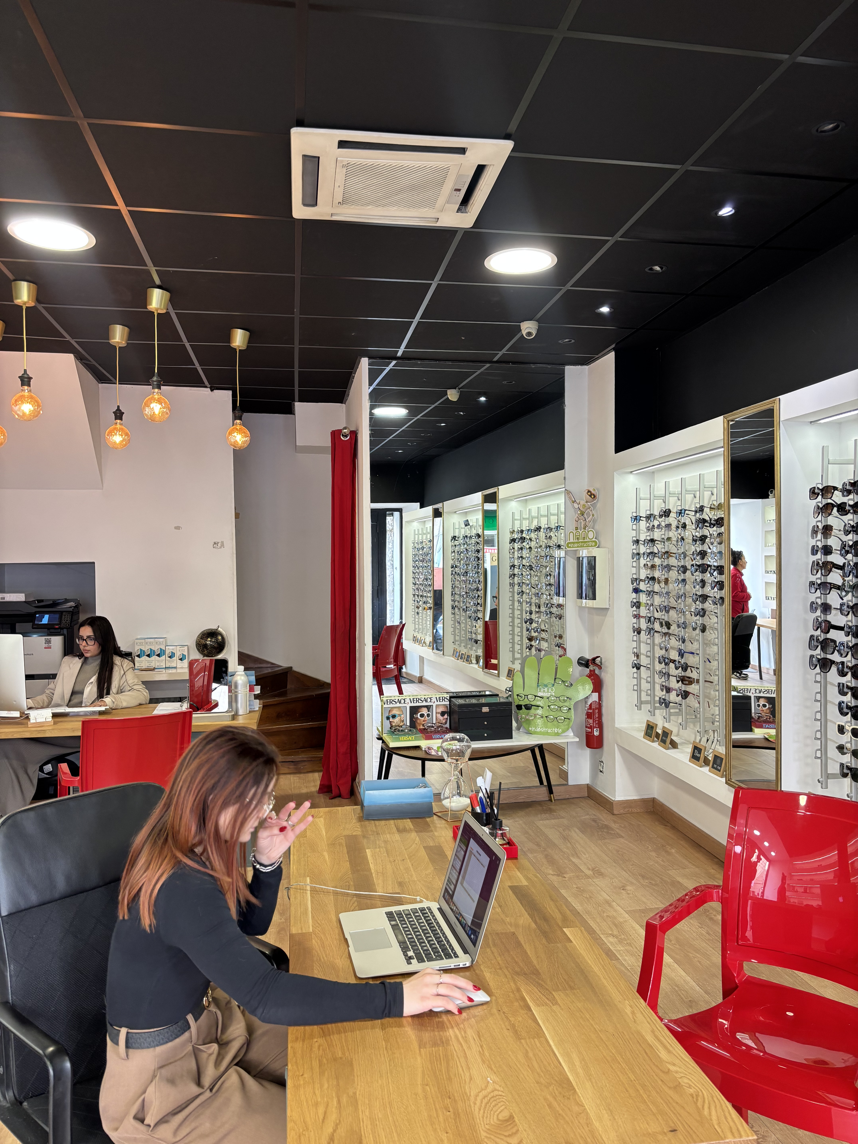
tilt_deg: -0.9
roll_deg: -0.6
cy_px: 572
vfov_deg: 67.3
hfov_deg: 53.1
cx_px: 429
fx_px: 859
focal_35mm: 26
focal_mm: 5.96
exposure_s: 1/50
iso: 100
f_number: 1.6
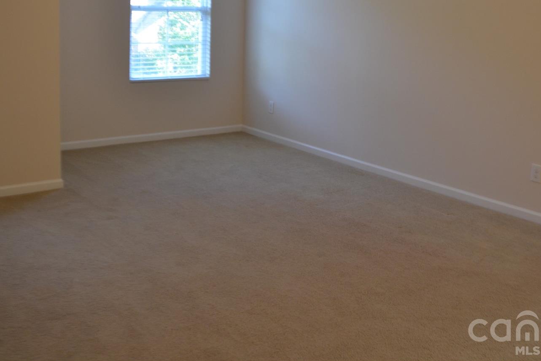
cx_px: 290
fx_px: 646
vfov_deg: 30.5
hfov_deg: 45.4
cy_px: 76
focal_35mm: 43
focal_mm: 18
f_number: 4
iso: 400
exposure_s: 1/60
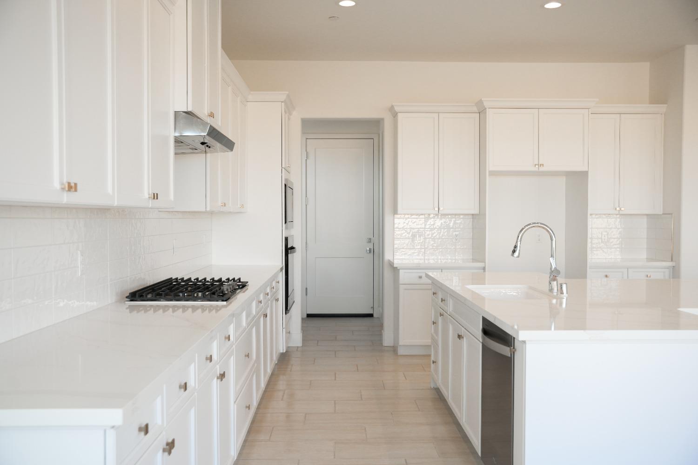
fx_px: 667
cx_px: 349
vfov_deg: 38.5
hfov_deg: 55.2
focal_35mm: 34
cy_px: 232
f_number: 4
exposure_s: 1/80
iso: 100
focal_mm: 34.4
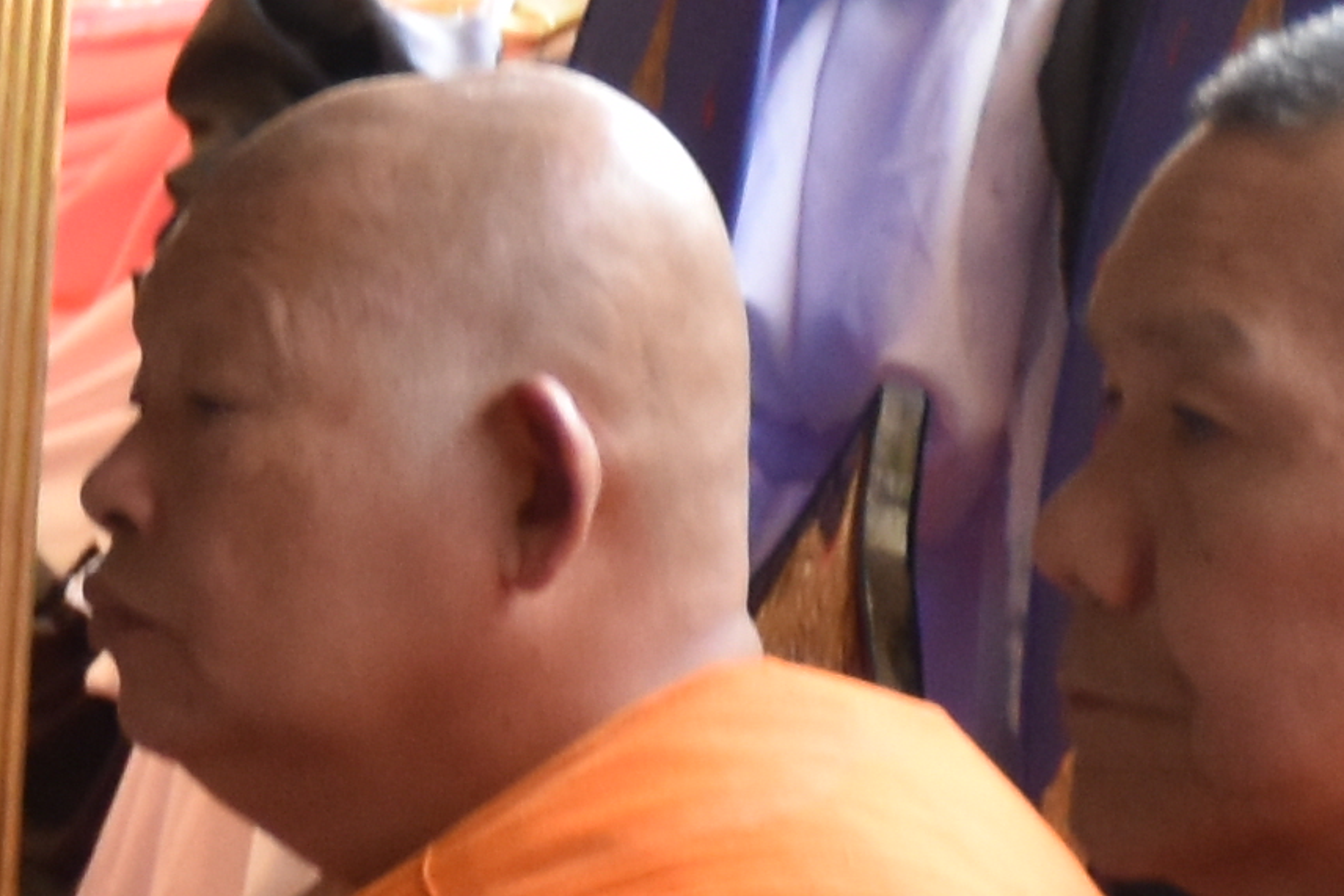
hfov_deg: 3.2
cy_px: 753
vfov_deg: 2.2
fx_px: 23560
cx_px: -2718
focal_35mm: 631
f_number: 5
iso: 800
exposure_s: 1/200
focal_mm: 60
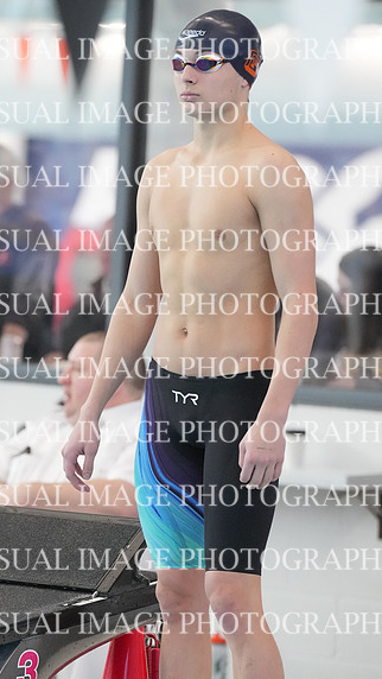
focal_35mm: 290
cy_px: 336
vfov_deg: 7.4
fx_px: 5219
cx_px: 171
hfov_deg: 4.2
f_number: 4
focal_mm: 182
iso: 5000
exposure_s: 1/1000
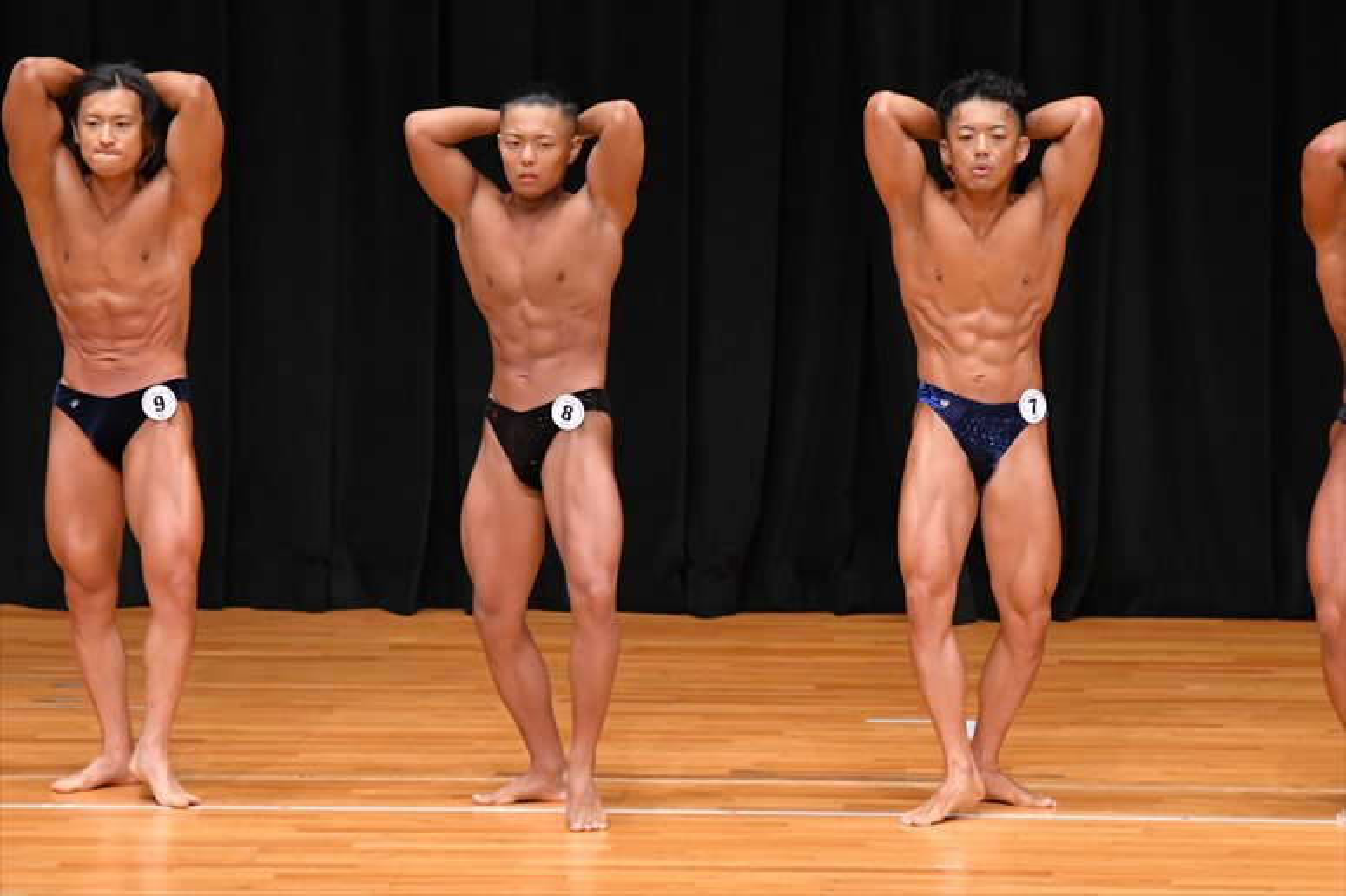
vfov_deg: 4.8
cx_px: 673
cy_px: 448
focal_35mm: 285
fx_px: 10651
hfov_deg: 7.2
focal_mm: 190
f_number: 5.6
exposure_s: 1/400
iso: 4000
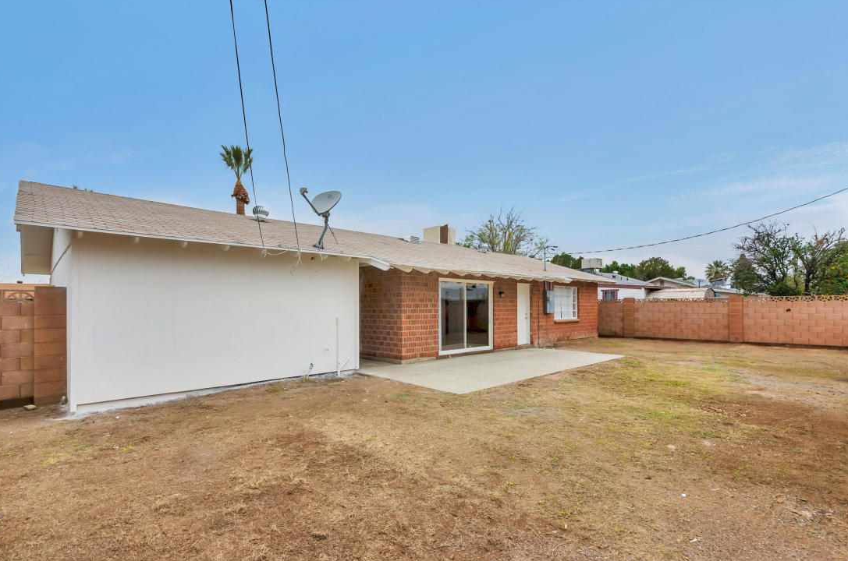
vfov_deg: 73.4
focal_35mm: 16
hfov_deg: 96.8
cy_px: 295
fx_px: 376
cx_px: 418
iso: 500
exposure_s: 1/250
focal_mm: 10
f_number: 8
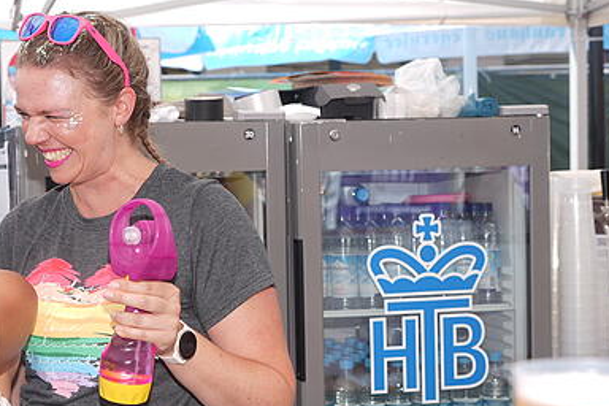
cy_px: 231
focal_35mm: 74
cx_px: 28
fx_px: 1252
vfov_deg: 18.4
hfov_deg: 26.2
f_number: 4
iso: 50
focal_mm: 35
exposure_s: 1/250
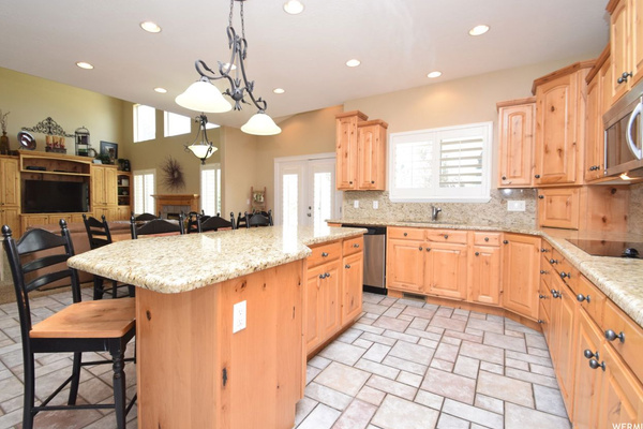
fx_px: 286
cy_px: 203
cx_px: 309
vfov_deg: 73.7
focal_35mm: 16
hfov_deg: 96.7
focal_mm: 10
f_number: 5.6
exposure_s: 1/125
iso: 720
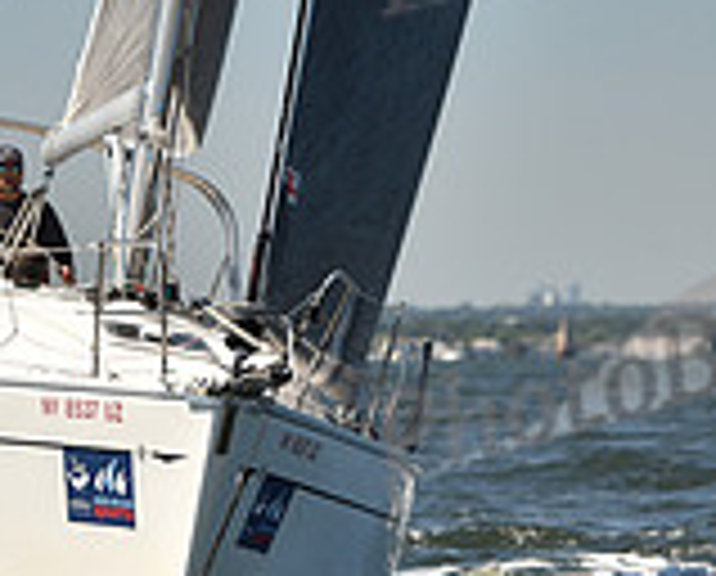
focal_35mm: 427
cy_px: 196
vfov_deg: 3.6
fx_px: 9071
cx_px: 144
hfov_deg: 4.5
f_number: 3.5
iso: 250
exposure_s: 1/1250
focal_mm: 125
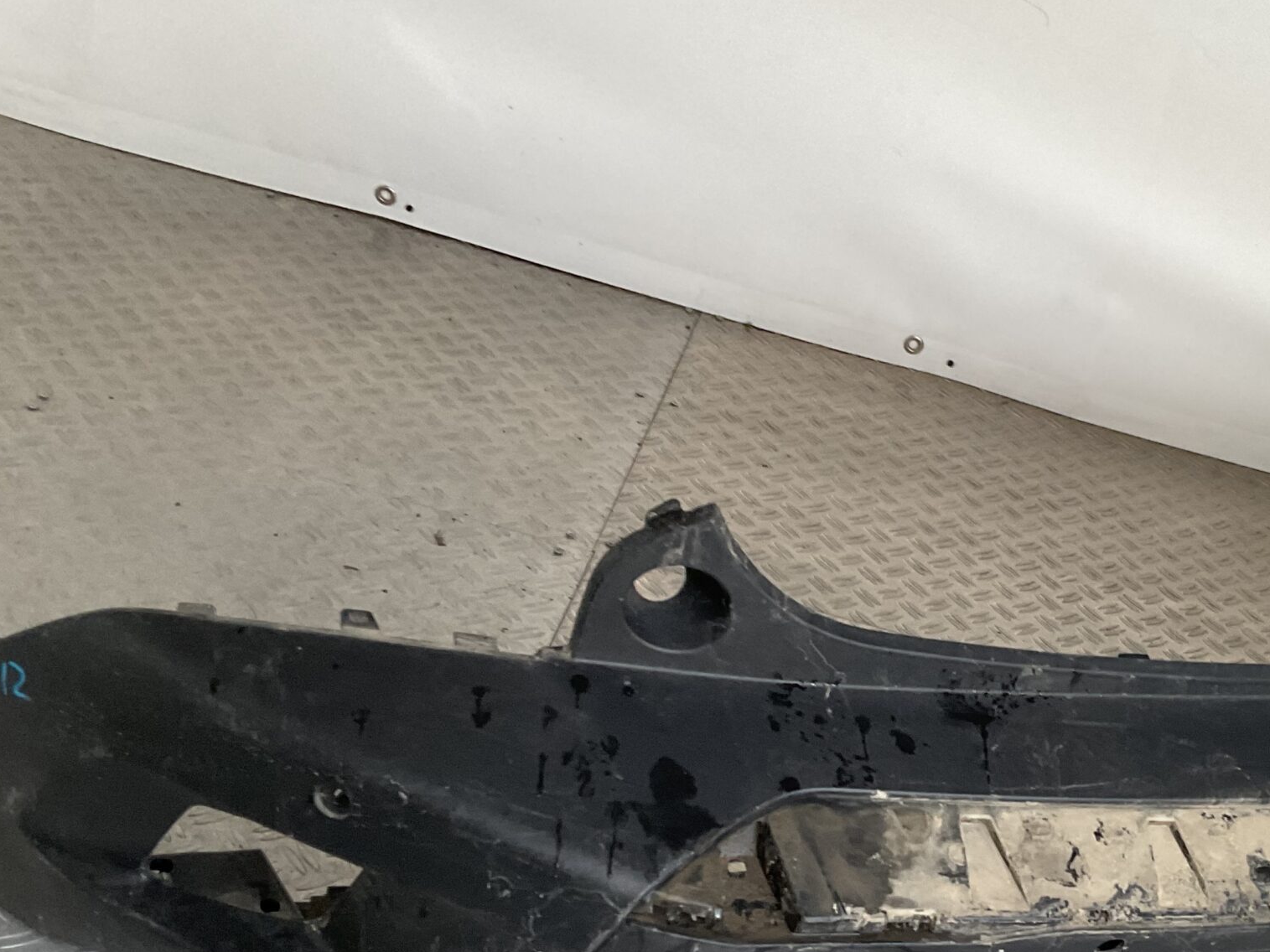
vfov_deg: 28.9
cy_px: 787
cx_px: 1008
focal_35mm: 49
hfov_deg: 37.6
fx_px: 1798
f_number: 1.8
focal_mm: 3
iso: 80
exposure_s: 1/60
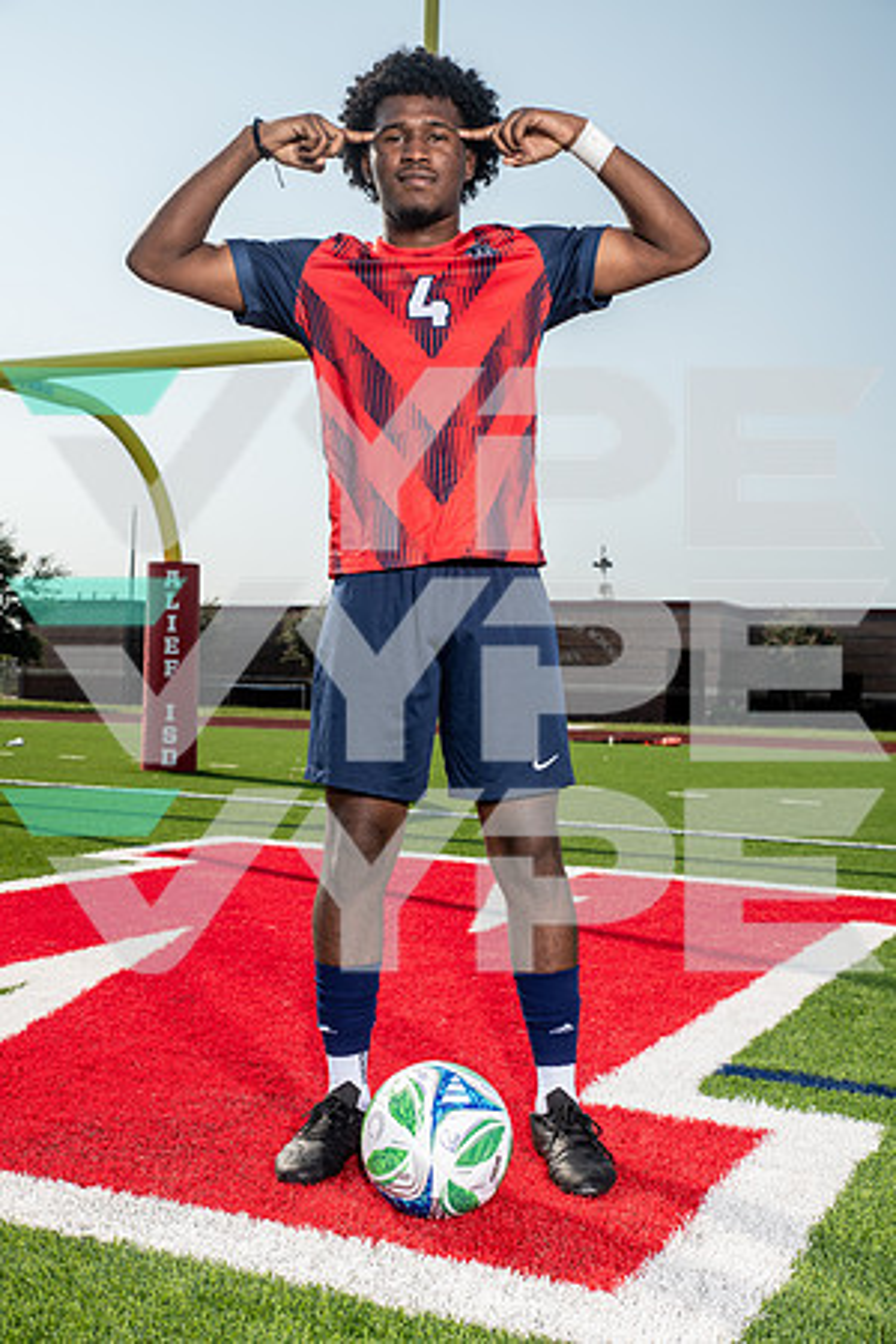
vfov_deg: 48.5
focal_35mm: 40
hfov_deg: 33.4
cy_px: 672
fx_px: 1493
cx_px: 448
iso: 100
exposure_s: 1/400
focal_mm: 40
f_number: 6.3
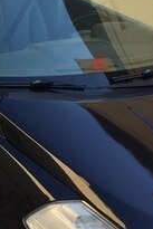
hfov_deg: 12.9
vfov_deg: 21.0
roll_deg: -2.9
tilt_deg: -26.6
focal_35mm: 97
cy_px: 103
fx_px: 617
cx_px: -114
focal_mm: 4.15
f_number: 2.2
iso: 32
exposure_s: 1/321
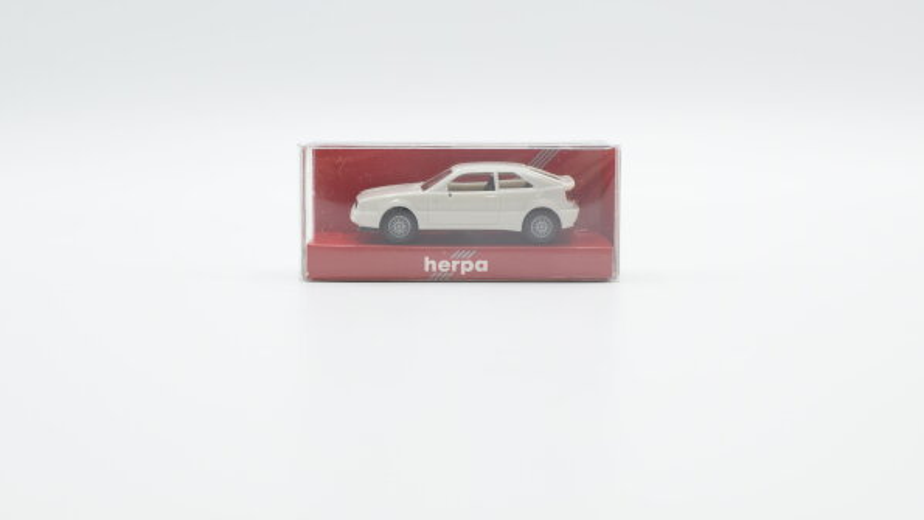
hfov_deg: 37.5
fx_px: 1361
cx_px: 464
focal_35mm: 56
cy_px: 210
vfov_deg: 21.6
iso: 400
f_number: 8
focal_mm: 35
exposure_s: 1/160
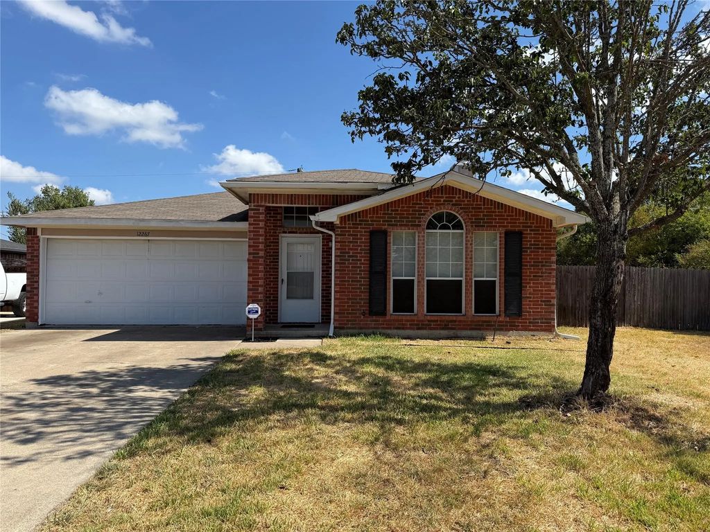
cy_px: 266
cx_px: 355
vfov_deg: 56.8
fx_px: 492
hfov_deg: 71.6
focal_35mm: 24
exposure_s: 1/3953
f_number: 1.78
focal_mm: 6.76
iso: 80
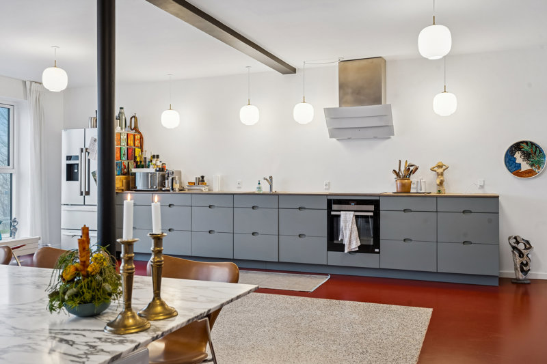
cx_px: 274
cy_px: 182
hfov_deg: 59.5
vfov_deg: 41.7
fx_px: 478
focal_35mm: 32
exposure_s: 1/4
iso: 200
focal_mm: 31.5
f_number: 8
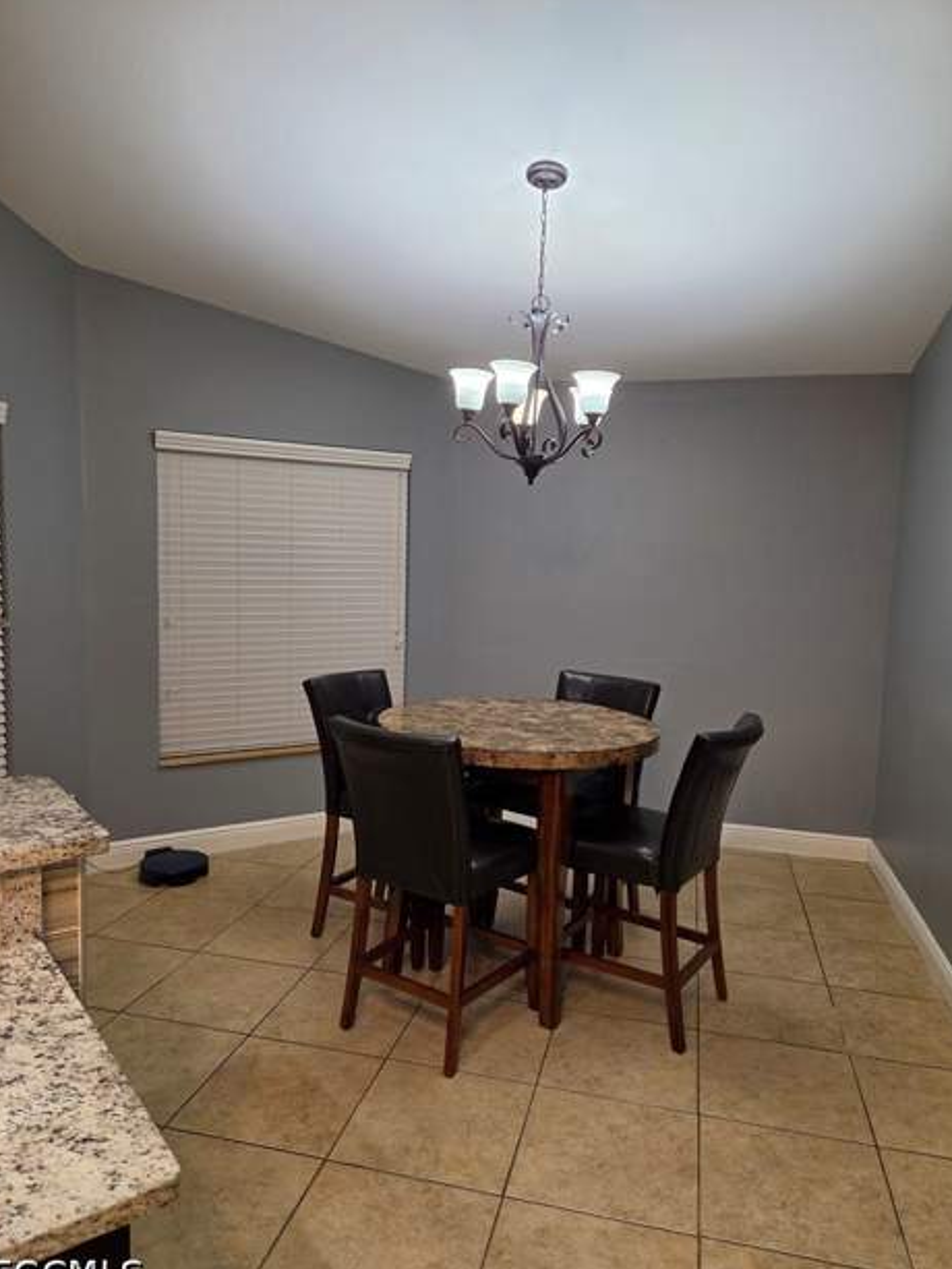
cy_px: 642
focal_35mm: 24
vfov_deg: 71.6
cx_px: 478
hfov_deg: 56.8
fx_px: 880
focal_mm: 5.4
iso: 160
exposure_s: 1/120
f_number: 1.8
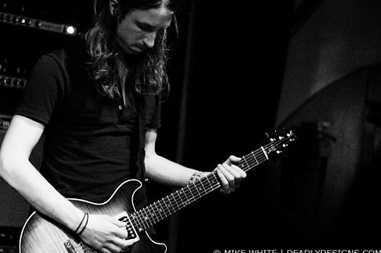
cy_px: 110
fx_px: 940
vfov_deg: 15.3
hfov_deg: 22.9
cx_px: 160
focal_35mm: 89
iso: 1000
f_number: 1.8
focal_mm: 50
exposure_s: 1/25
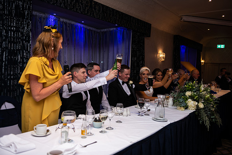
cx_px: 116
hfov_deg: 55.8
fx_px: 219
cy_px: 78
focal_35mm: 34
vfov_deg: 38.9
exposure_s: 1/160
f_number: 3.5
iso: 640
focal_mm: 34
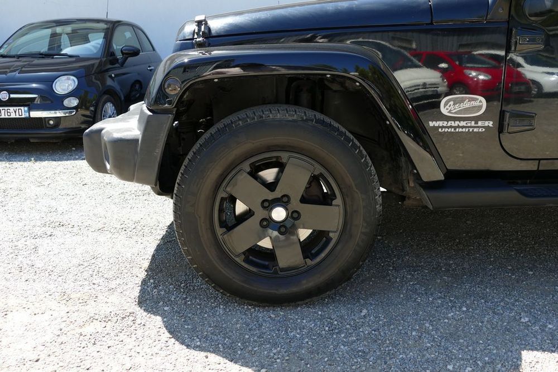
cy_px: 186
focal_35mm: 33
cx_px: 279
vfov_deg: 40.0
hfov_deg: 57.2
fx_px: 512
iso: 125
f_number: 3
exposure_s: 1/400
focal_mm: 12.12
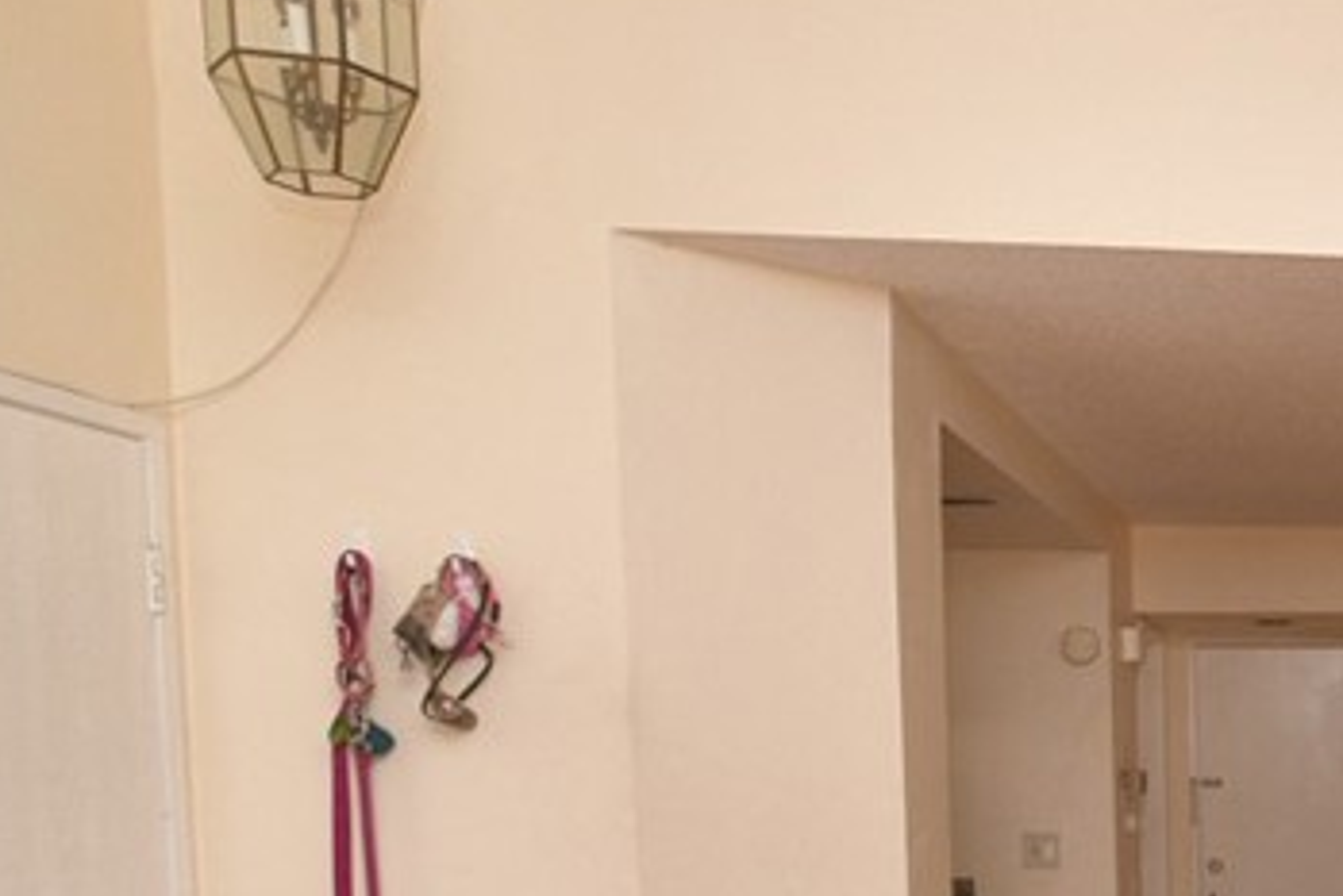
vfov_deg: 26.6
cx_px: 1797
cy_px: 859
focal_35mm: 48
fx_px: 1809
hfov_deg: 30.7
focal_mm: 11
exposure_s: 1/60
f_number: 7.1
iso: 800
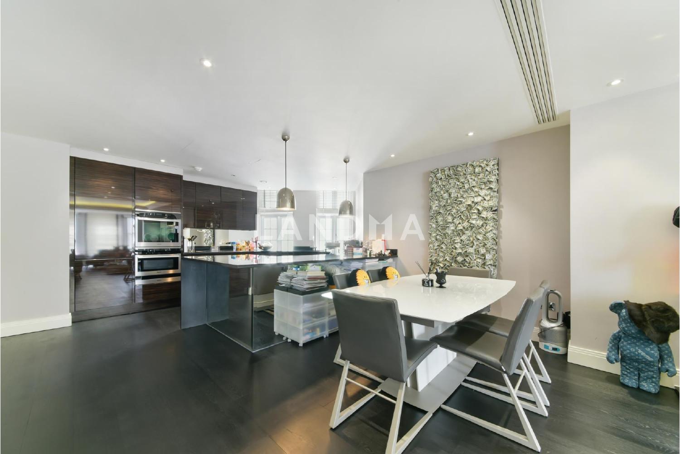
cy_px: 227
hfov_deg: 112.6
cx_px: 340
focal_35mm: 12
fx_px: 227
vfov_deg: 90.0
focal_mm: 12
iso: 200
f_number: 16
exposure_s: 2.5
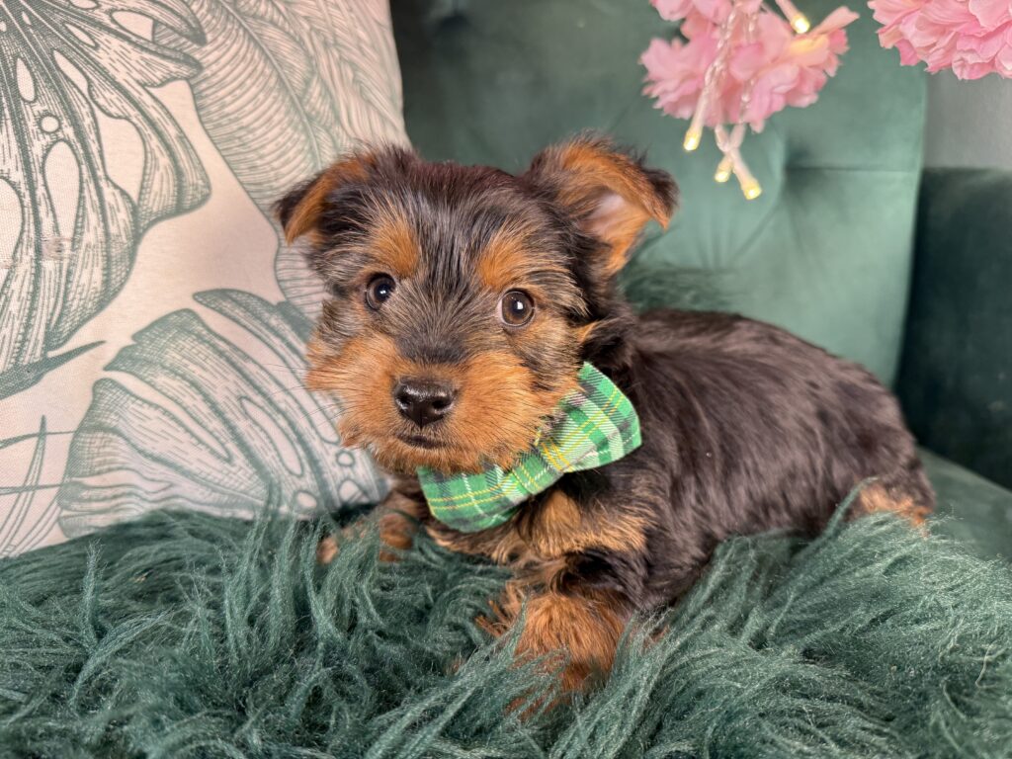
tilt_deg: -15.9
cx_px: 506
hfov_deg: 71.6
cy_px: 380
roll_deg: -0.1
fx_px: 702
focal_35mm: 24
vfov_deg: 56.8
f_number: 1.78
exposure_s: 1/120
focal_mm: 6.76
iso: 200
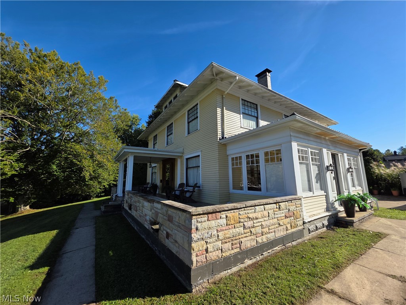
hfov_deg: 106.2
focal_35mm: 13
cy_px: 152
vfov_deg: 89.9
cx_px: 203
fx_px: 152
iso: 40
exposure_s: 1/1563
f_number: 1.9
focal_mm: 2.2
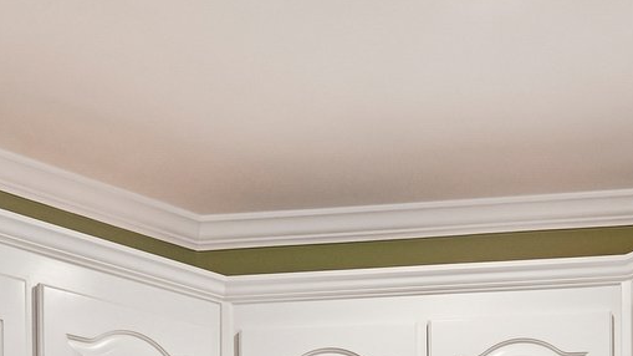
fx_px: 990
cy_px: 684
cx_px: 313
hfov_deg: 35.5
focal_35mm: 59
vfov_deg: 16.3
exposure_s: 1/15
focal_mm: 14
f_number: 8
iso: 100
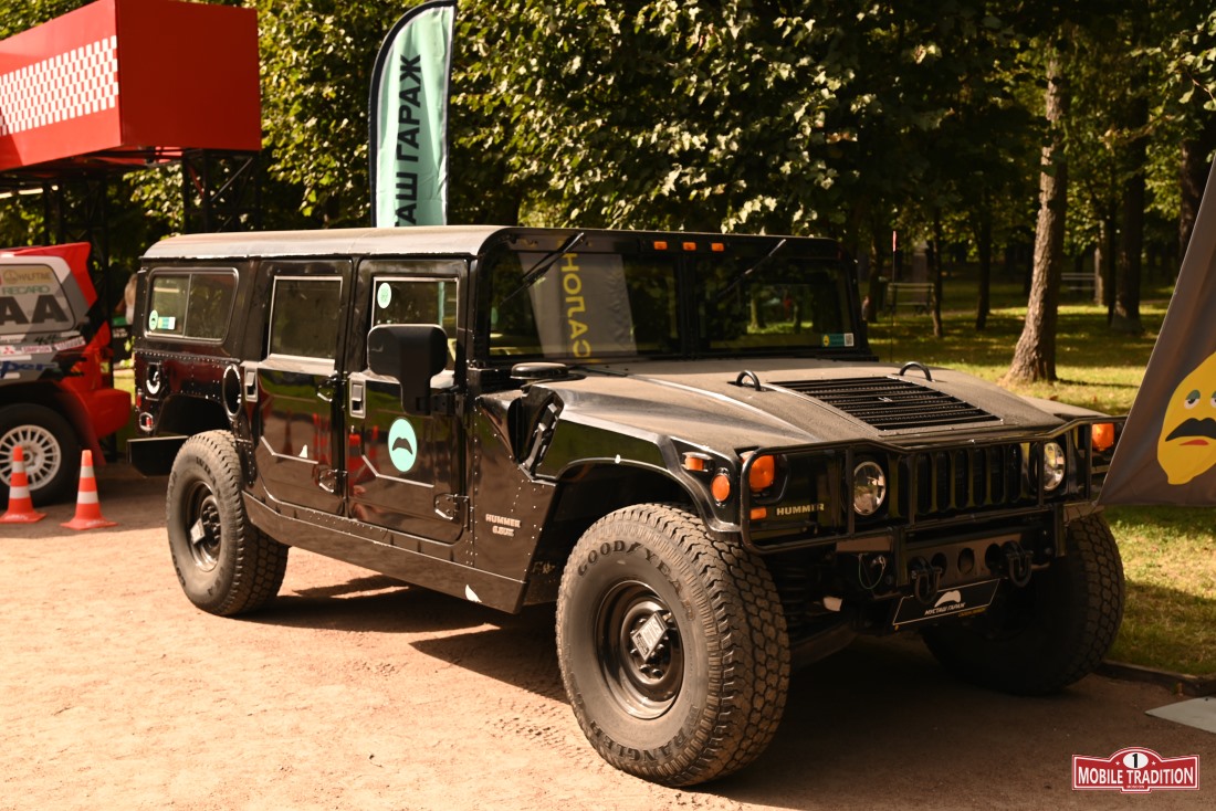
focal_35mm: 44
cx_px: 608
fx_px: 1487
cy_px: 406
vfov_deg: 30.5
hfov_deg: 44.5
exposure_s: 1/200
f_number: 6.3
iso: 100
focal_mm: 44
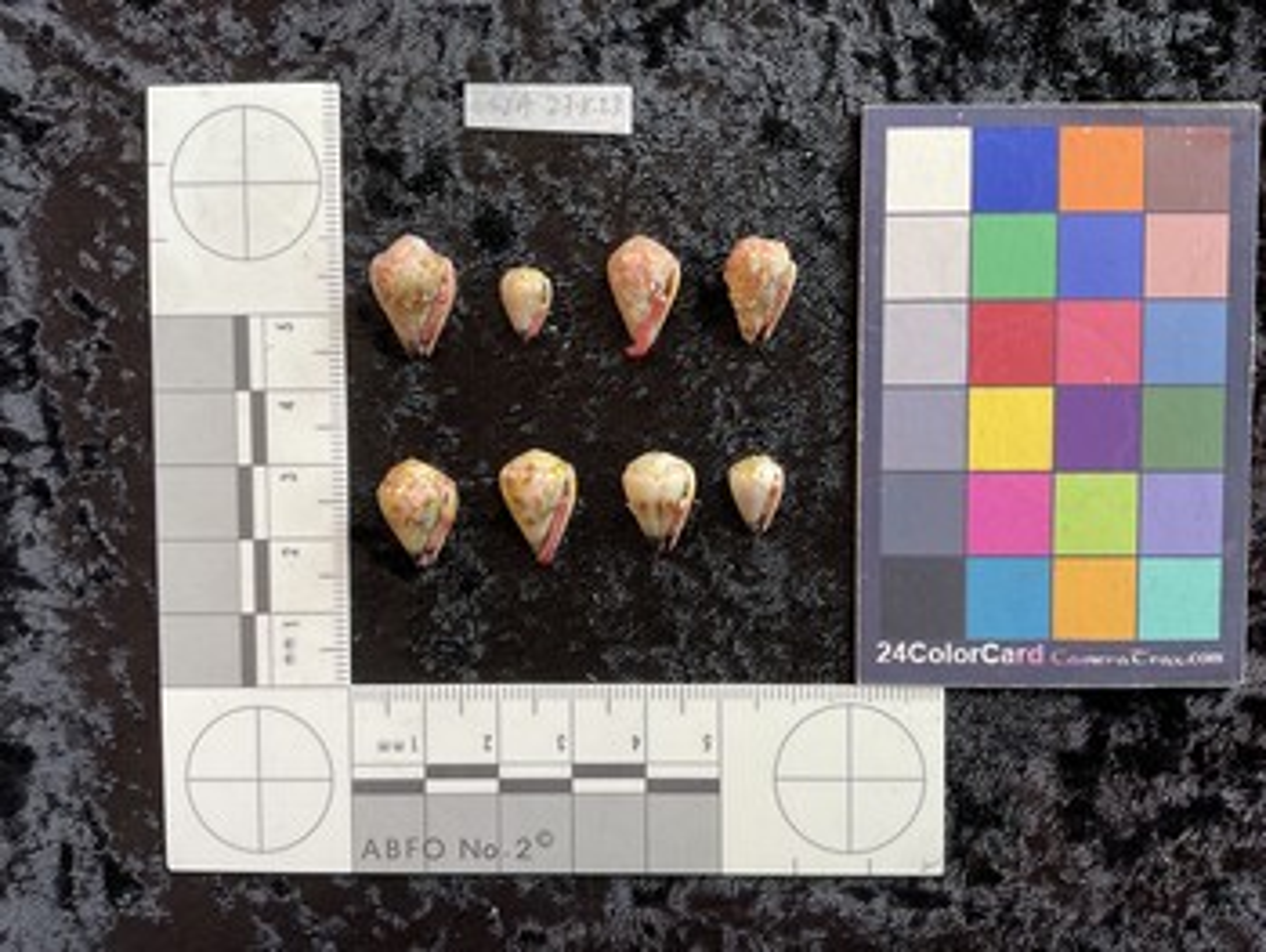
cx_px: 633
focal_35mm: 29
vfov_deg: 48.3
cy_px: 476
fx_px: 1061
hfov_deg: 61.6
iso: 40
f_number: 1.8
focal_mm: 3
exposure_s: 1/120
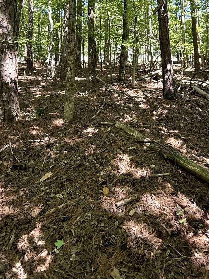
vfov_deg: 55.1
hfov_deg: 49.5
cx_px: 122
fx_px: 225
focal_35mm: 28
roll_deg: -1.5
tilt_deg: +10.1
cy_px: 28
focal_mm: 2.22
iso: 50
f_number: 2.2
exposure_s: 1/105
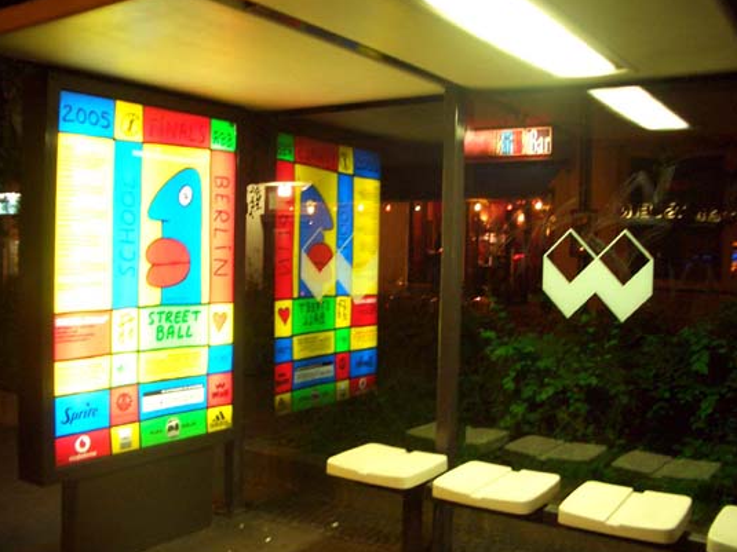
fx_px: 766
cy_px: 277
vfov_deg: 39.6
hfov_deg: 51.4
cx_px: 371
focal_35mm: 36
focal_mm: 5.8
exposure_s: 1/8
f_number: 2.6
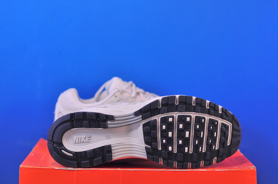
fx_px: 578
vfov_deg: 18.1
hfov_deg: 27.0
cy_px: 92
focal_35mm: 75
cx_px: 139
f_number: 2.5
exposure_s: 1/320
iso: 250
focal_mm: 50
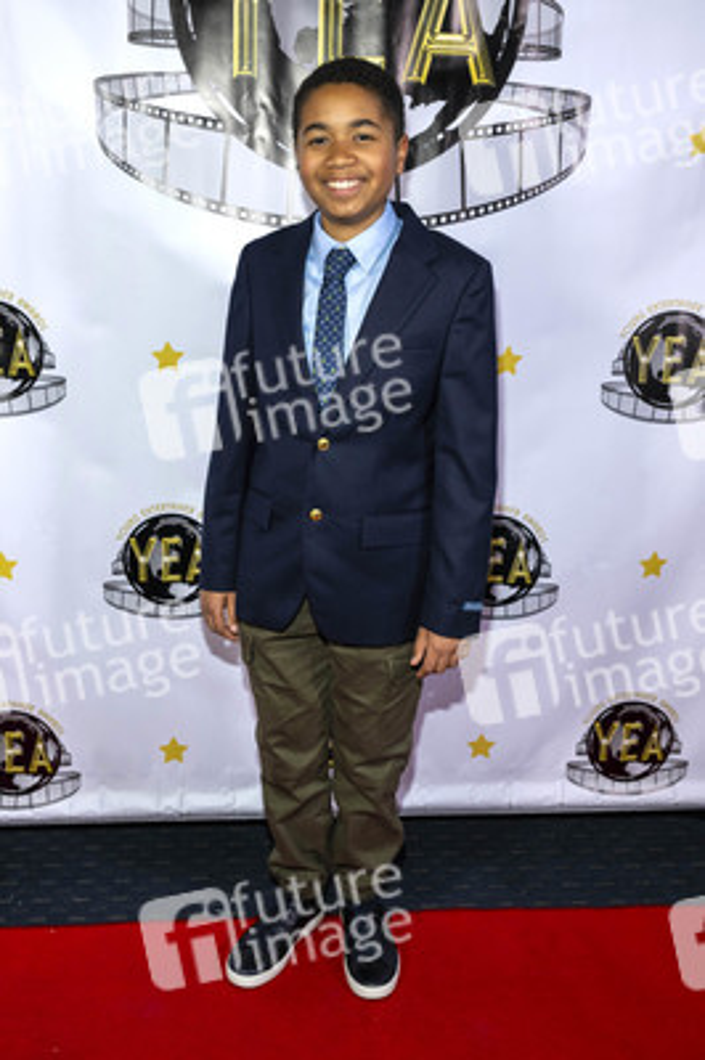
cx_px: 352
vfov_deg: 58.8
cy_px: 530
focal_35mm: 32
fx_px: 942
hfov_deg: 41.0
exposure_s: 1/200
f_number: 5.6
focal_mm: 32
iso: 800
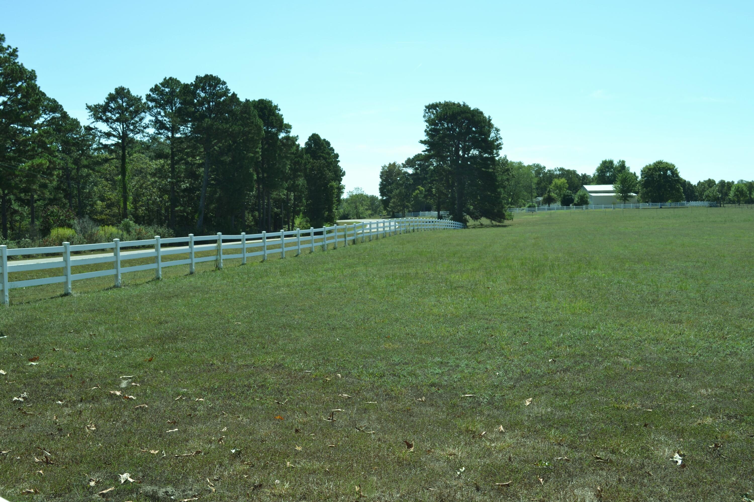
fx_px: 754
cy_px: 251
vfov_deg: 36.9
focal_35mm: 36
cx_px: 377
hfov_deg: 53.1
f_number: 7.1
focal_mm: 24
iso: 100
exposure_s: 1/200
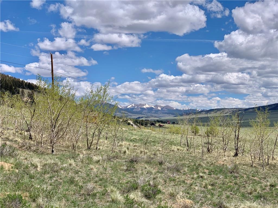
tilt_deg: +0.6
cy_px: 104
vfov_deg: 28.0
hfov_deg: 36.8
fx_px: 418
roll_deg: +2.3
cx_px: 139
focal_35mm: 52
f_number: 2.4
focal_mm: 6
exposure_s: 1/1845
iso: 16
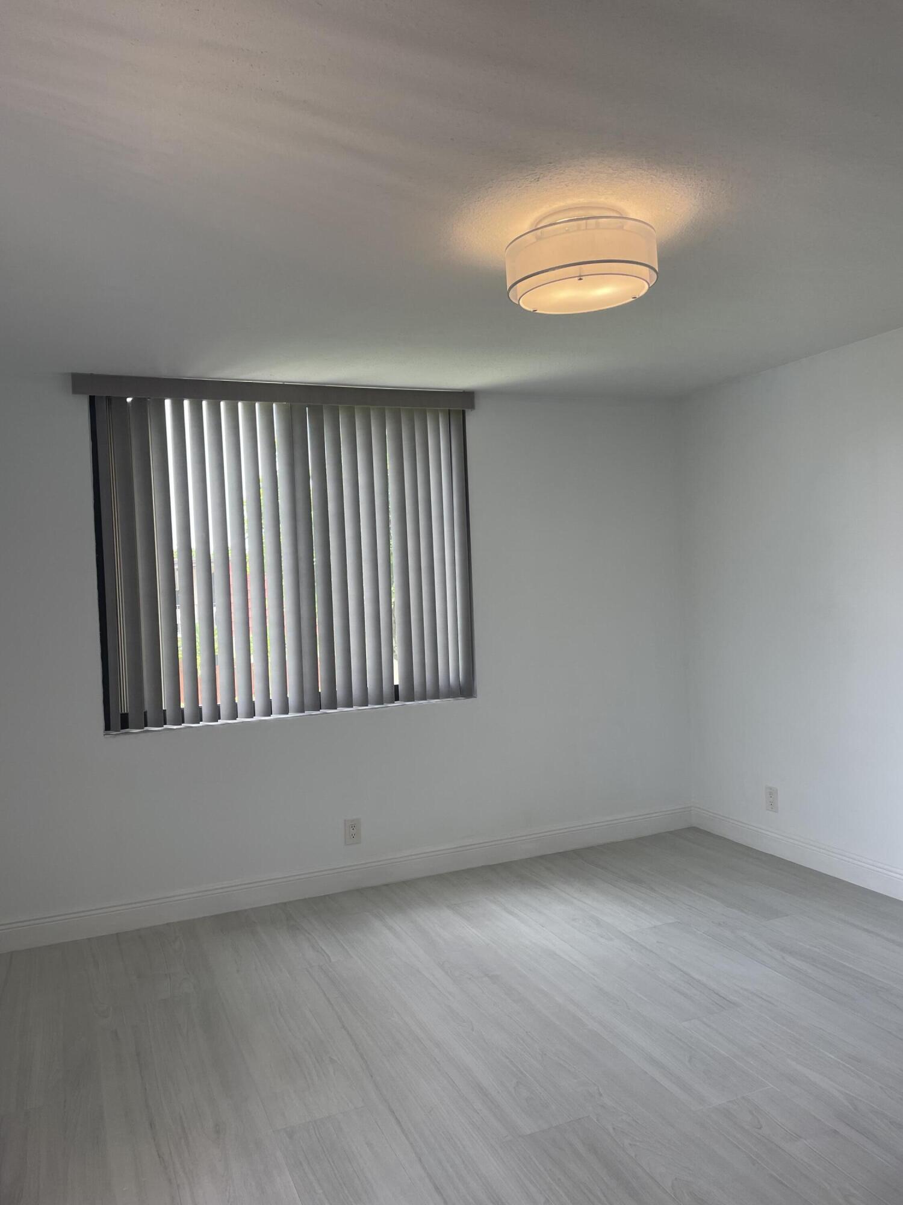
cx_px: 452
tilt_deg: +0.0
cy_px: 602
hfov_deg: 53.1
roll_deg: +2.7
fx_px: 904
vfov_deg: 67.3
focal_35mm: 26
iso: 32
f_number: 1.6
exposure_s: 1/124
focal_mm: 4.2
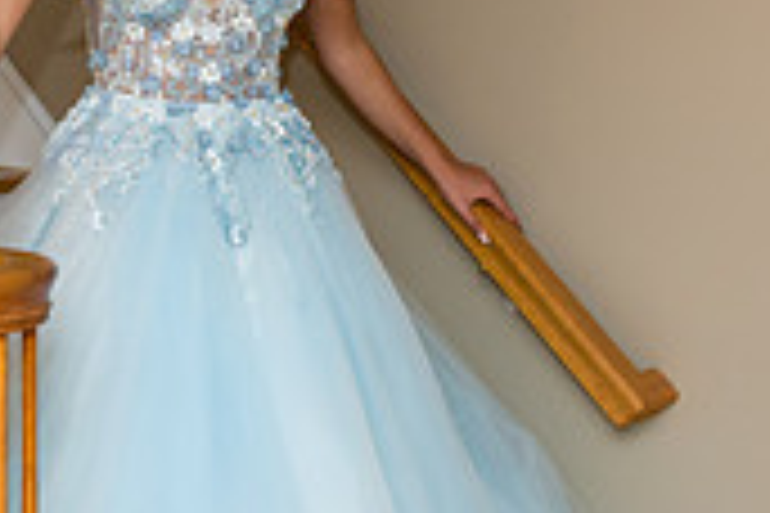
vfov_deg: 15.3
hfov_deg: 22.7
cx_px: 204
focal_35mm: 89
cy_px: 189
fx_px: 1903
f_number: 3.2
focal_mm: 24
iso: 400
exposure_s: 1/125
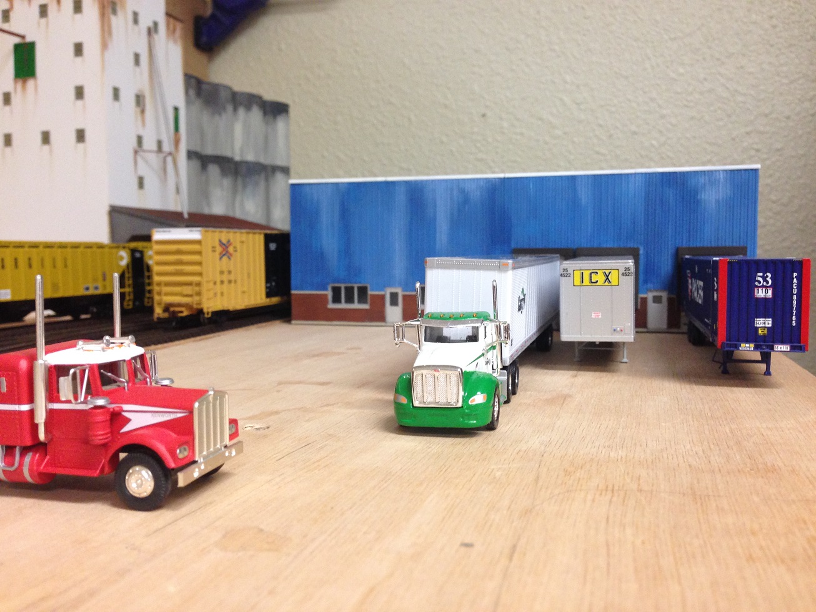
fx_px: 778
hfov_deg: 55.3
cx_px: 408
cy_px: 306
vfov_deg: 43.0
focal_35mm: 33
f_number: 2.4
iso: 200
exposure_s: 1/20
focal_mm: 4.12
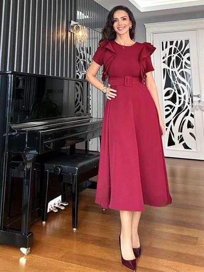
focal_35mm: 30
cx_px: 102
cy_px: 136
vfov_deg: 60.0
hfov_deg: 46.8
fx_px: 236
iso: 100
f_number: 1.9
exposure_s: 1/60
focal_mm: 2.69
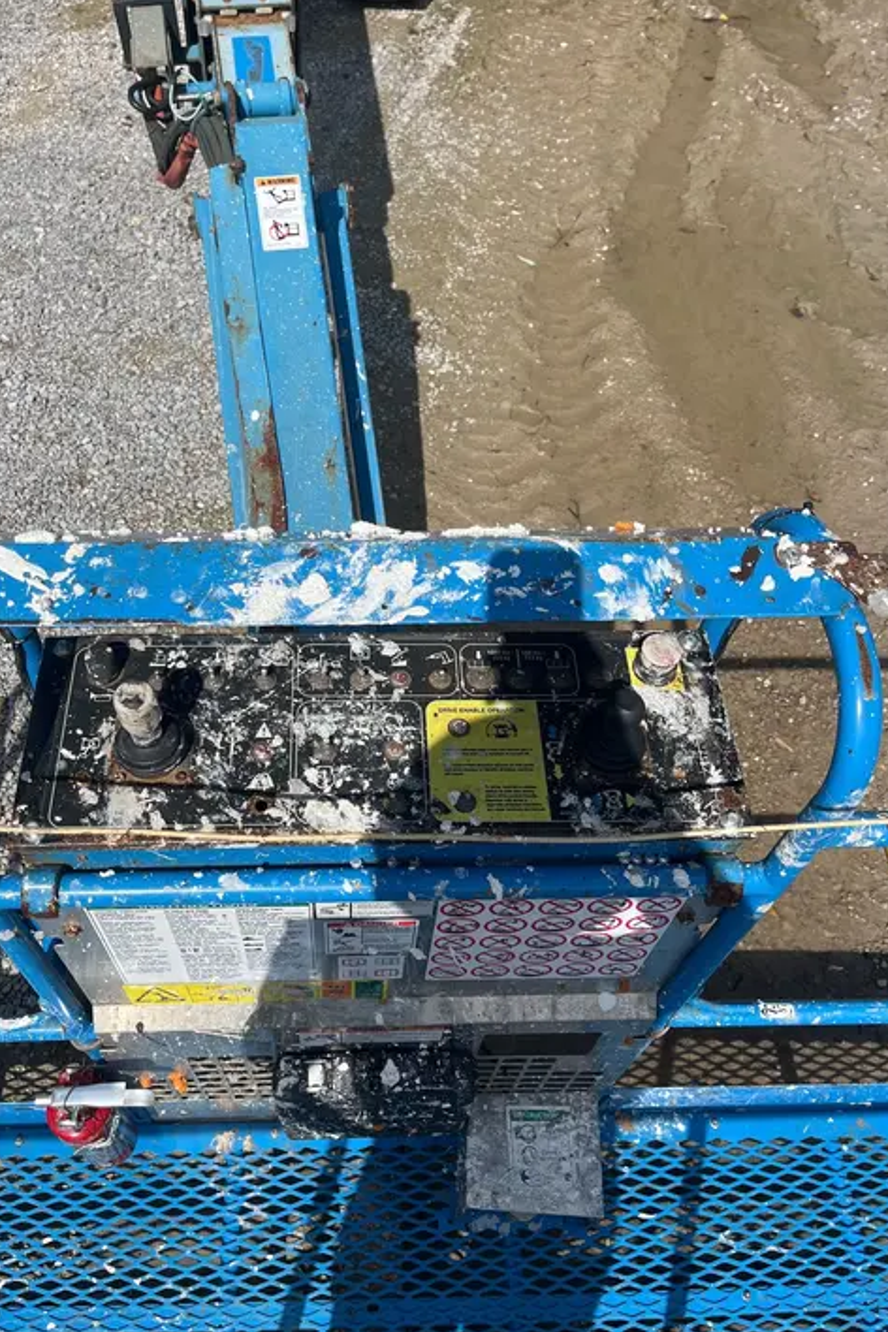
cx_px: 380
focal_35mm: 28
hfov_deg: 46.3
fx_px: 1036
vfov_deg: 65.5
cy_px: 686
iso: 50
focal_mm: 5.1
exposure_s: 1/4651
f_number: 1.6
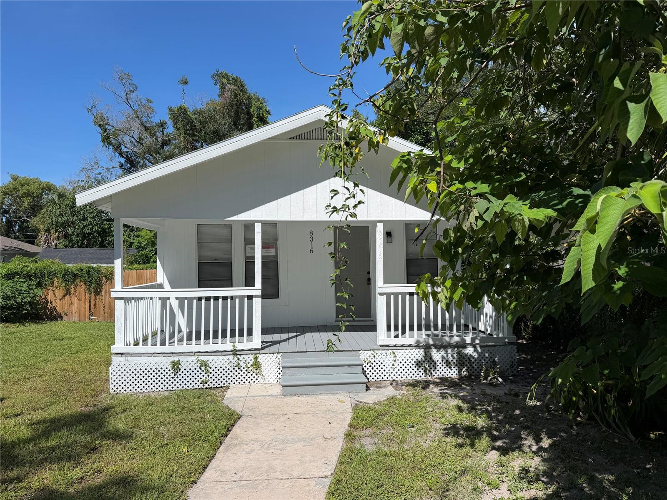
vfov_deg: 56.8
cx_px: 334
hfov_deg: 71.6
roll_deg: -0.2
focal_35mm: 24
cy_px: 250
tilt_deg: +1.3
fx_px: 462
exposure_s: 1/6711
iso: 80
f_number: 1.78
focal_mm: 6.76
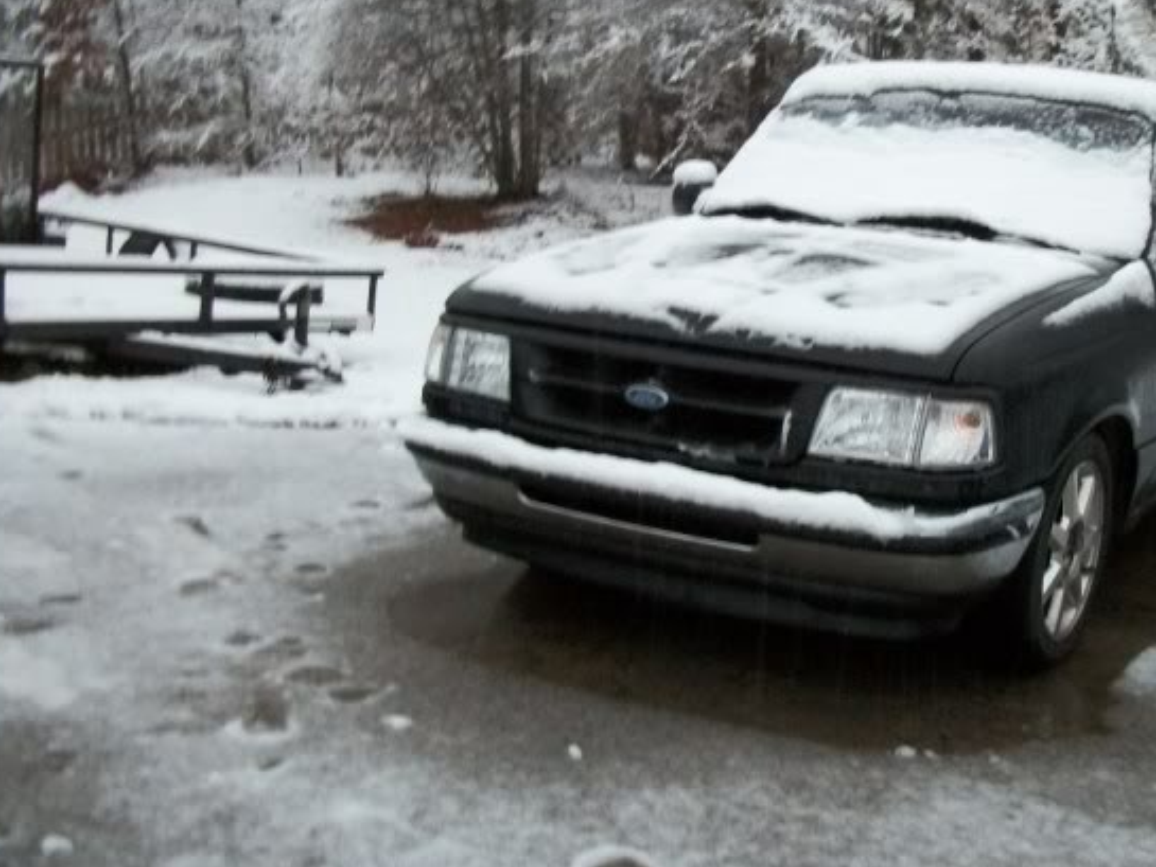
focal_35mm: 47
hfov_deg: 39.7
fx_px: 1570
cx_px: 819
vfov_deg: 30.9
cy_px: 407
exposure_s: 1/8
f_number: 2.9
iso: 250
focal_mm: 5.7
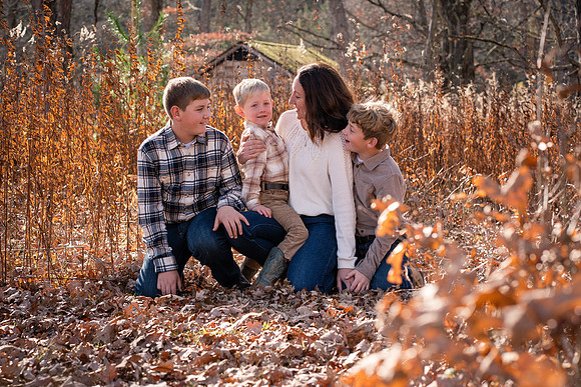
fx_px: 1460
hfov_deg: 22.5
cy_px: 206
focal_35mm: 90
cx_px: 272
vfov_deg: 15.1
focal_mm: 85
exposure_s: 1/250
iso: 250
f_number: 6.3
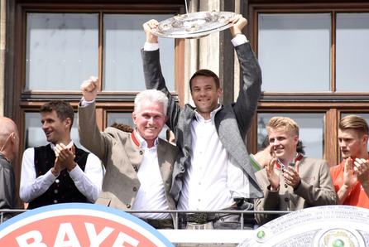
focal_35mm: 212
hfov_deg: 9.7
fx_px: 2174
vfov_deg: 6.5
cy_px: 124
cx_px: 186
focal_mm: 140
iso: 100
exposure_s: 1/160
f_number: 6.3
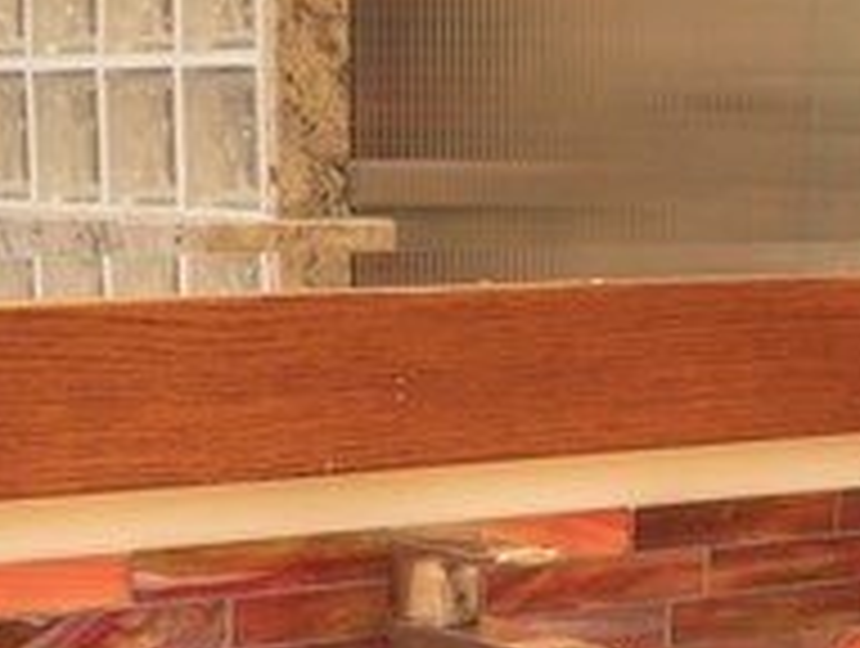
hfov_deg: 16.0
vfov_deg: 11.5
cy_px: 1030
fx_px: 3062
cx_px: 536
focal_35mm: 123
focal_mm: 11
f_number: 8
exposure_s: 1/8
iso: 400
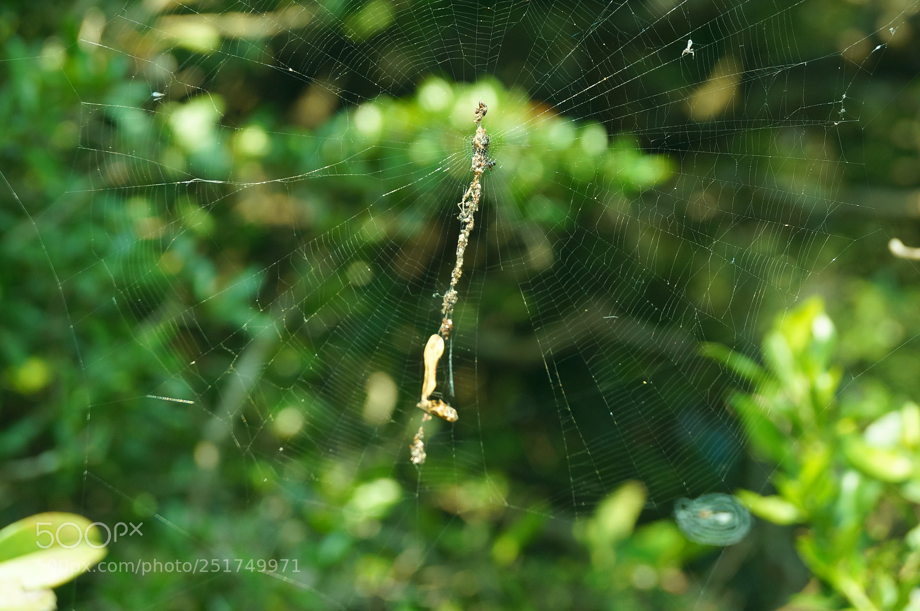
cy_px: 306
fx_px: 2106
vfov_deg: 16.5
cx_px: 460
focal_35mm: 82
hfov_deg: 24.6
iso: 400
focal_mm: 55
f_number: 7.1
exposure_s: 1/80
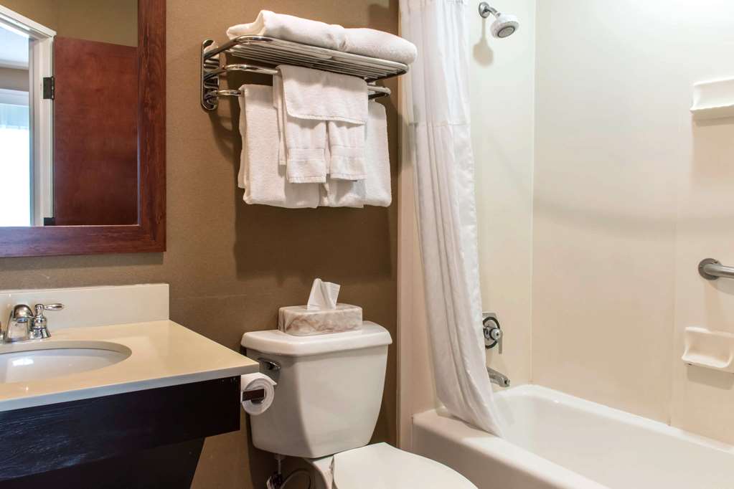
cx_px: 367
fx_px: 550
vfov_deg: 47.9
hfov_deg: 67.4
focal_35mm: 27
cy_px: 244
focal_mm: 18
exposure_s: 1/2
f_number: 14
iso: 400
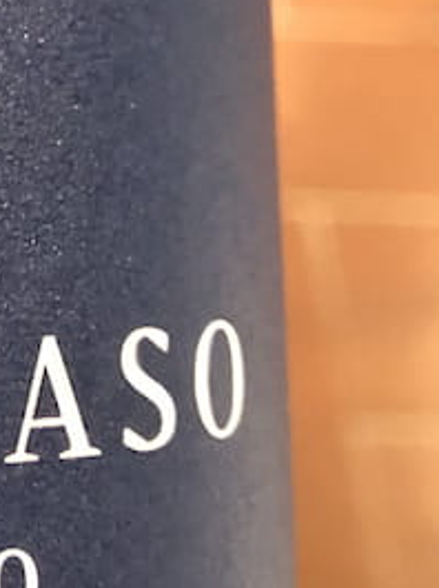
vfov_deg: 15.3
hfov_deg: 10.6
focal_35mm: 127
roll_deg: +4.3
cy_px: 42
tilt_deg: -38.6
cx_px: -450
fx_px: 2153
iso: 100
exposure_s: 1/9
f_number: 1.8
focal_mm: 4
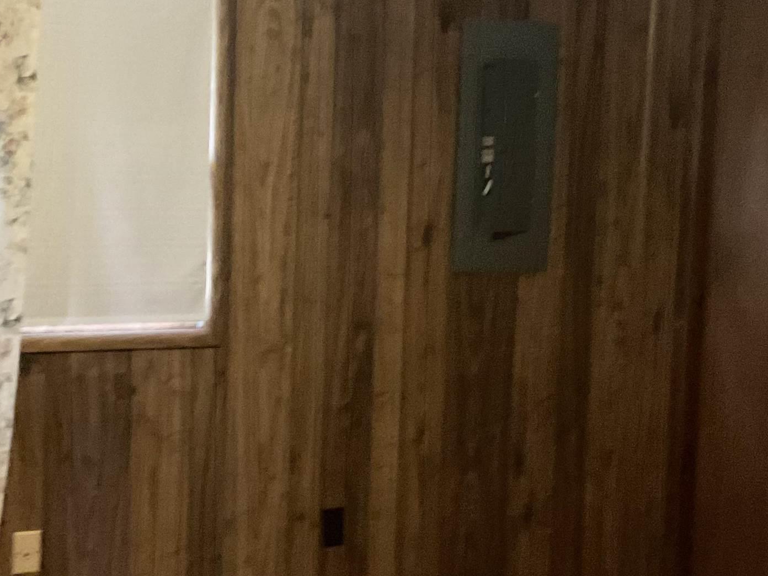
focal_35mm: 64
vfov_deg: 22.9
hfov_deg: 30.2
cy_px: 255
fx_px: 1420
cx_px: 335
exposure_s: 1/24
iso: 500
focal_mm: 3
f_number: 1.8
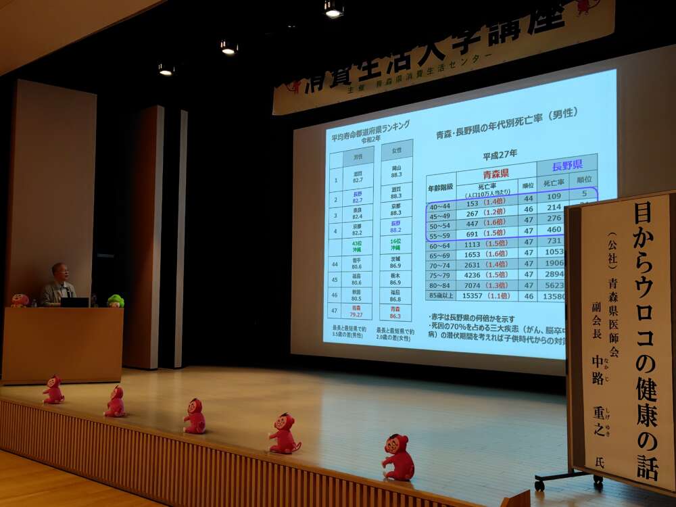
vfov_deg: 58.9
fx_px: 449
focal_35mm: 23
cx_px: 338
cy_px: 254
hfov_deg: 73.9
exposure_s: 1/120
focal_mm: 5.6
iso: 269
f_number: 1.9
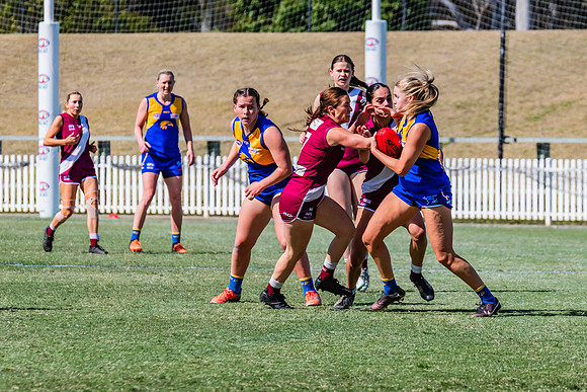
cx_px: 382
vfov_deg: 3.3
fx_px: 6885
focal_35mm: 422
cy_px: 196
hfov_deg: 4.9
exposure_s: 1/1600
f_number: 11
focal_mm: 310
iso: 800
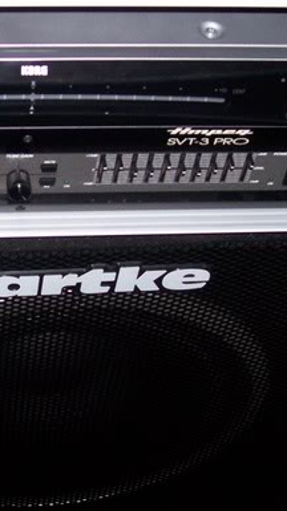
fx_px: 1044
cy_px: 226
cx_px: -12
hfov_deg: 15.3
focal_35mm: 77
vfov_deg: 27.5
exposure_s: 1/112
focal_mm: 5.6
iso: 140
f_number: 2.7
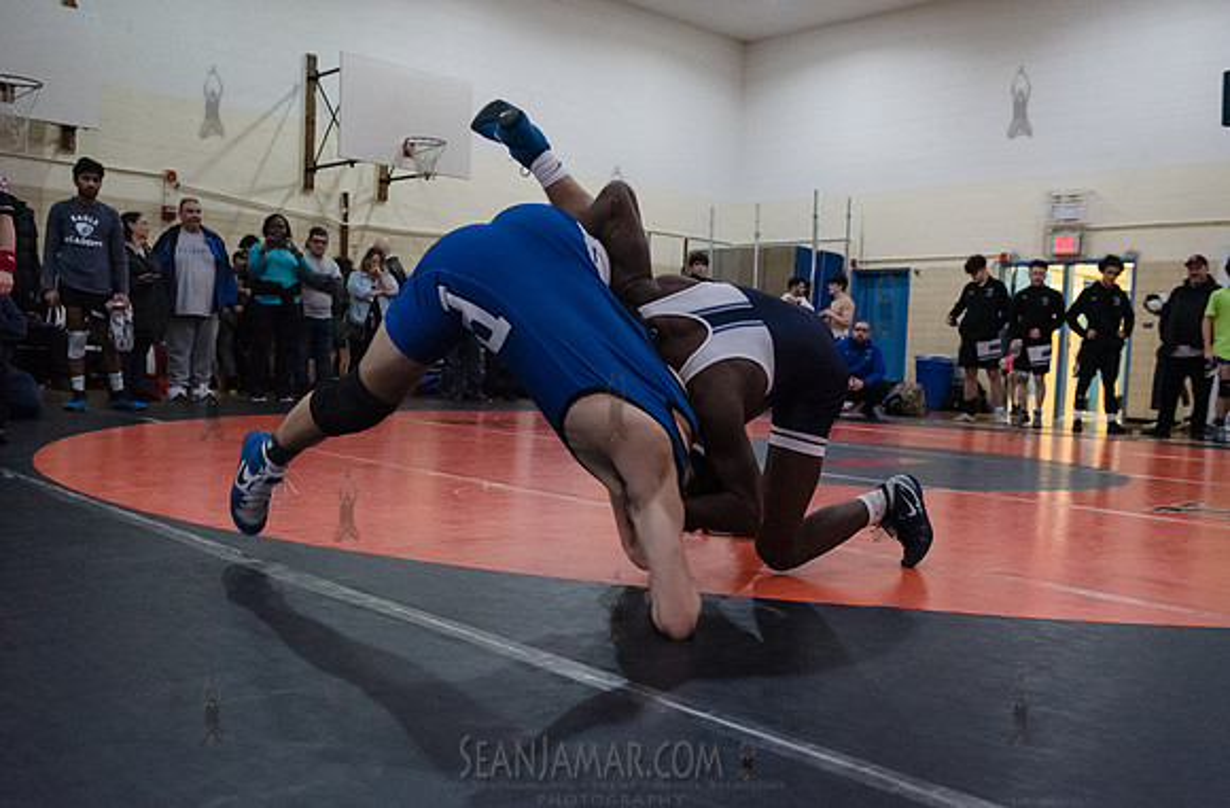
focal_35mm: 33
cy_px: 437
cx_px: 644
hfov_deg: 58.0
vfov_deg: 40.0
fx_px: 1108
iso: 8000
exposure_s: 1/400
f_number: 3.2
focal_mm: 29
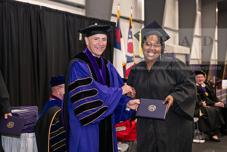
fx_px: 441
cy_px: 76
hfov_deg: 28.8
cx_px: 114
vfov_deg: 19.5
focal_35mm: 70
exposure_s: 1/125
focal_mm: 70
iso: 2500
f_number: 5
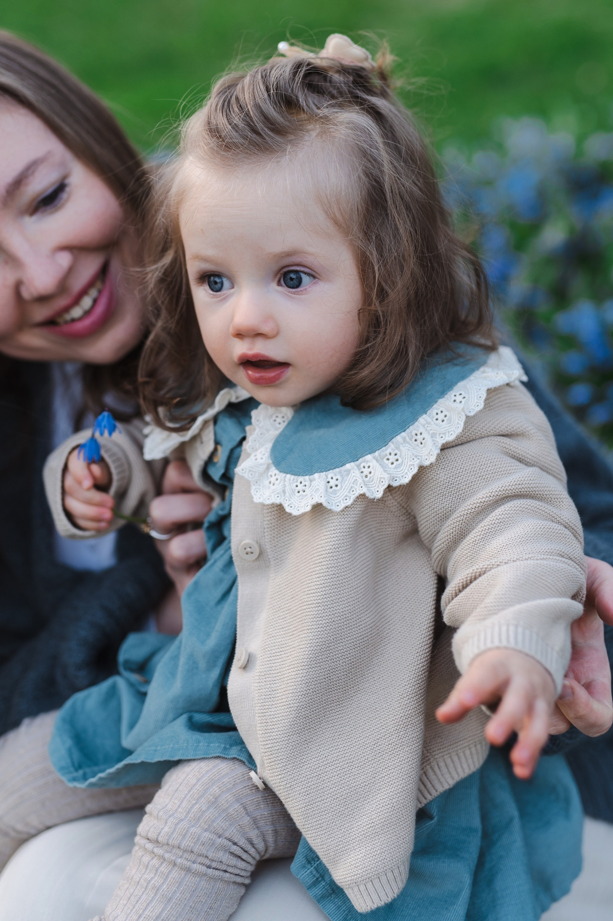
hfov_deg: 21.6
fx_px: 1610
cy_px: 345
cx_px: 291
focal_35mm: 63
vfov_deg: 31.8
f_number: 2.2
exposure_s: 1/640
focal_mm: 50
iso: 160
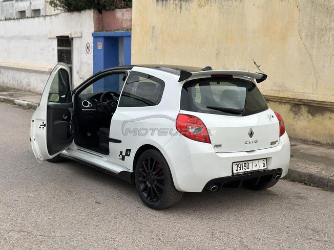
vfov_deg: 30.3
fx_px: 463
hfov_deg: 39.7
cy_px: 125
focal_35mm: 48
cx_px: 167
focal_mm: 6.86
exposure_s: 1/580
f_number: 1.78
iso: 80
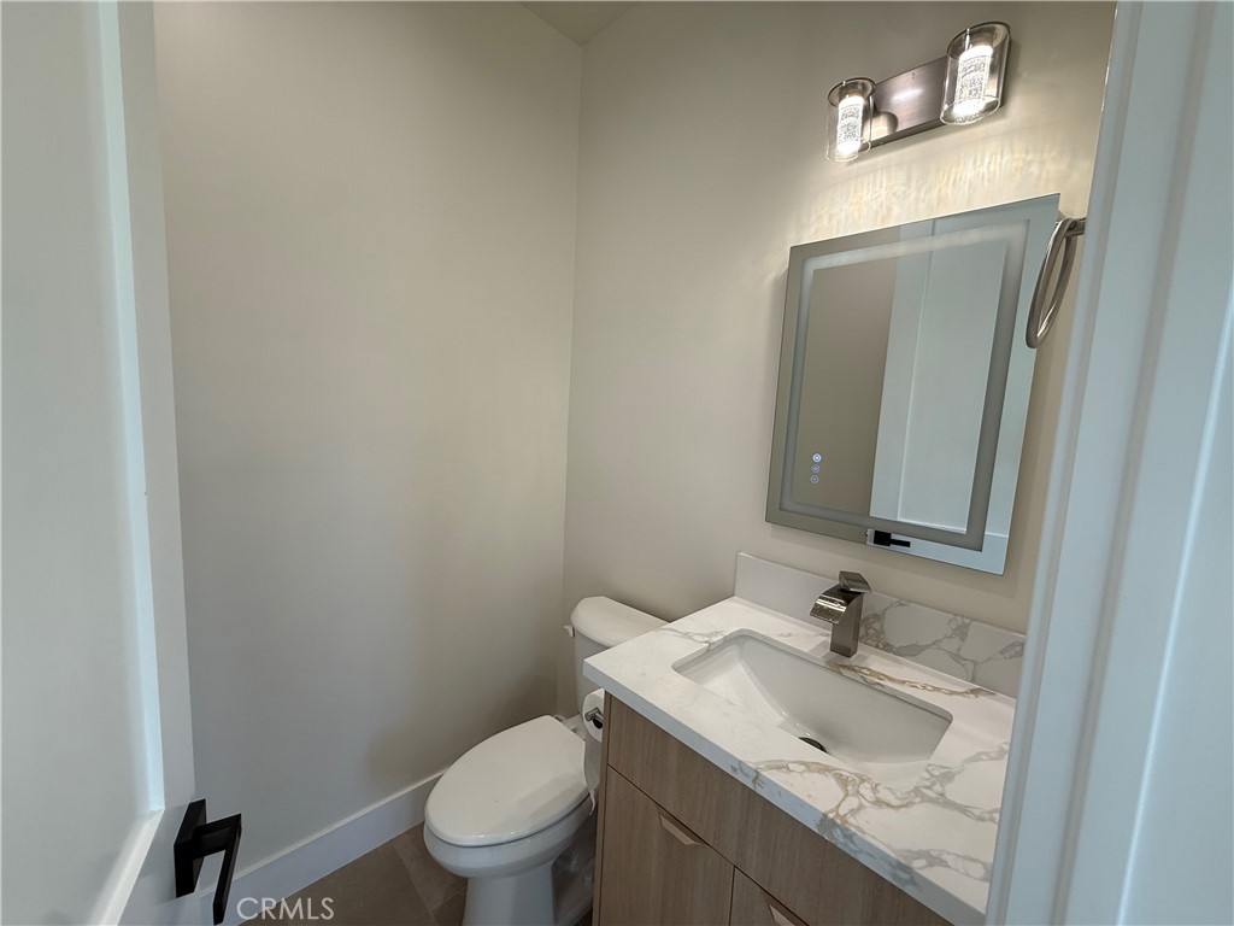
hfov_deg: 102.1
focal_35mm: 14
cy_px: 463
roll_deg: -3.1
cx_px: 617
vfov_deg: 85.7
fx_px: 499
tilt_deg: -5.9
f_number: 2.2
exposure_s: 1/120
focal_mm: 2.22
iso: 64
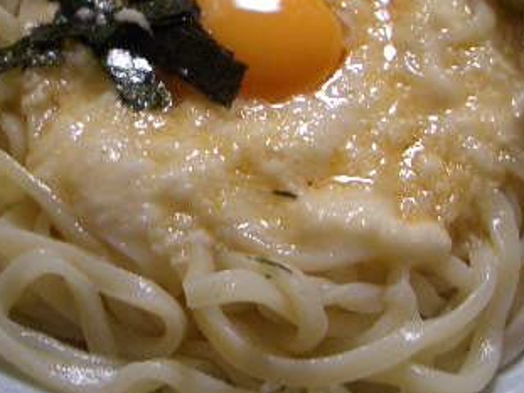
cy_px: 121
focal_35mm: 72
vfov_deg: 20.3
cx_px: 290
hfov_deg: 27.0
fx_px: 1089
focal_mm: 5.8
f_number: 2.6
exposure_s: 1/13
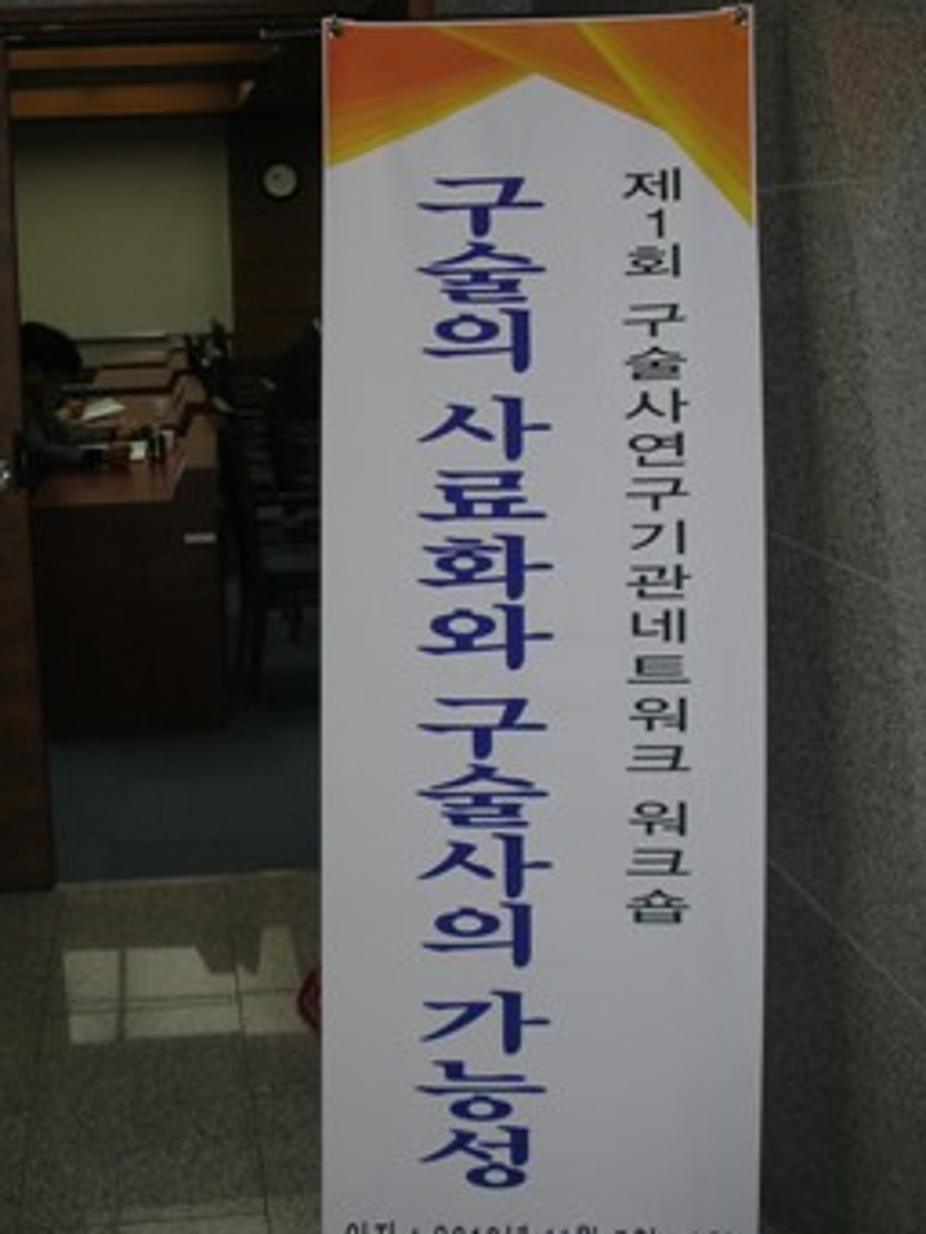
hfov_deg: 31.4
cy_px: 532
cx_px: 336
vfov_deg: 41.1
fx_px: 1640
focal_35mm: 46
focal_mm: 5.8
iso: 50
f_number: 3
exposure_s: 1/60.1
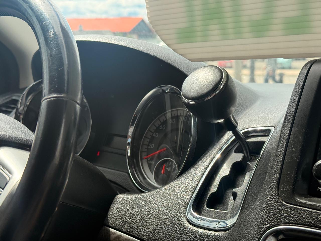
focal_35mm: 48
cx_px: 160
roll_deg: -0.1
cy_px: 120
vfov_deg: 30.3
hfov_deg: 39.7
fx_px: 445
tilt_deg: -8.4
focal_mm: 6.76
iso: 64
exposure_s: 1/819
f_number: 1.78
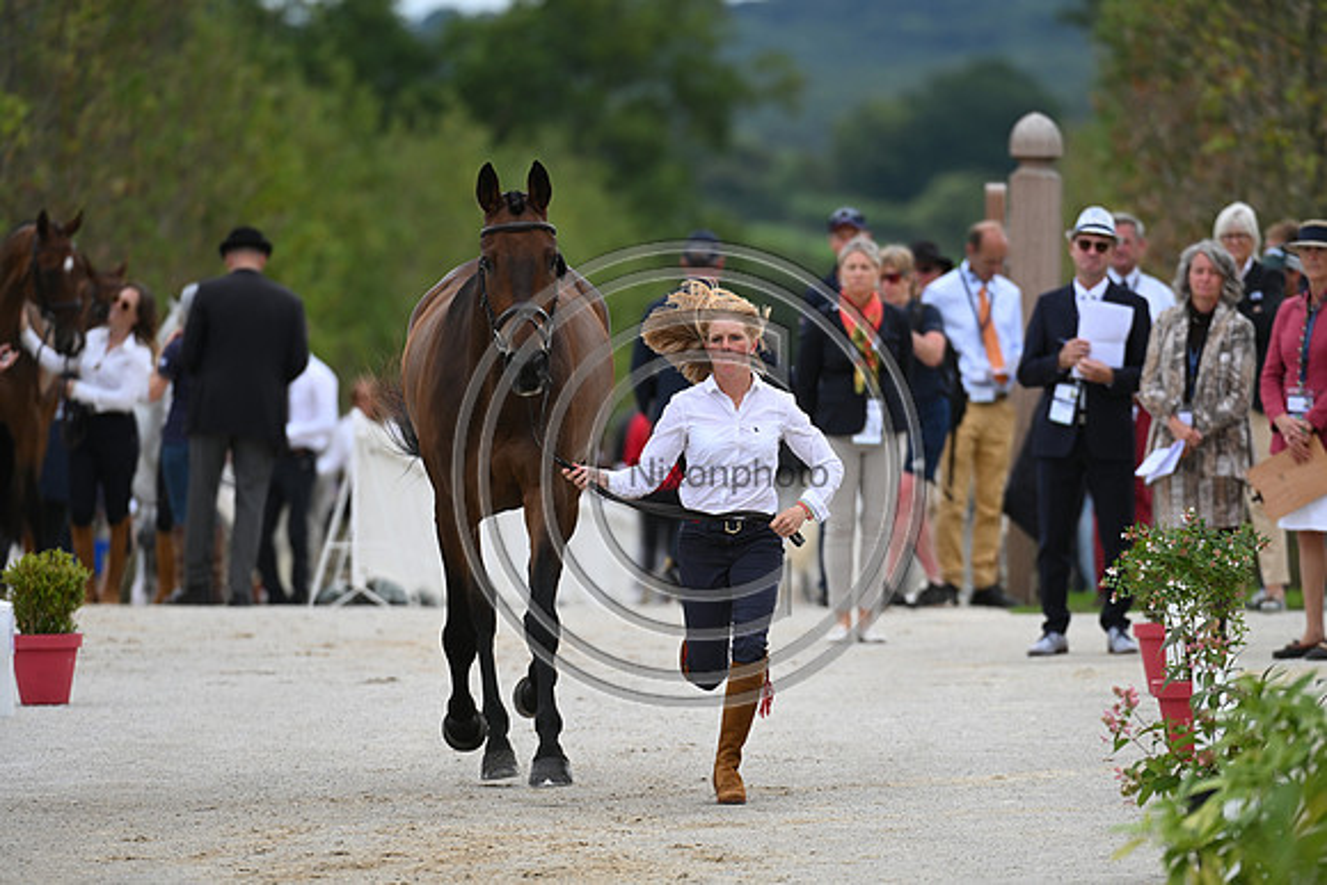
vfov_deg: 3.4
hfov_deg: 5.2
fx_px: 14747
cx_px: 664
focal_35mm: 400
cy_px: 442
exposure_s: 1/1600
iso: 500
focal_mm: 400
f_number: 5.6
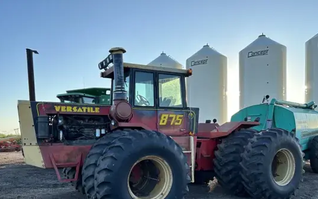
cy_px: 142
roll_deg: +1.3
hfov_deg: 58.1
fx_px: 286
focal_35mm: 33
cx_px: 160
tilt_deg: -1.6
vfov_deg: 37.6
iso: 50
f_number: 1.5
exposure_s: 1/1100
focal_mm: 5.7
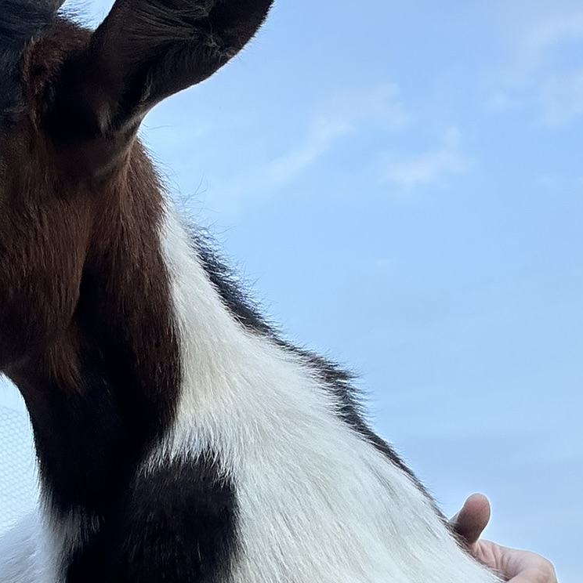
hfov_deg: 23.4
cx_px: 136
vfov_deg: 23.6
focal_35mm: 73
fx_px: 1391
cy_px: 351
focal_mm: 2.69
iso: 25
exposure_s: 1/410
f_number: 1.9
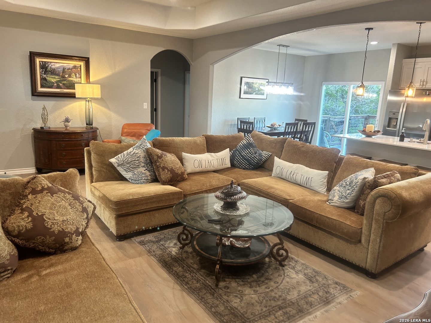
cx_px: 216
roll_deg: -1.6
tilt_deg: -10.7
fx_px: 324
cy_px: 162
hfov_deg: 67.3
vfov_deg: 53.1
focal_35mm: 26
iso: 160
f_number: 1.5
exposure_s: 1/60
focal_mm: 5.7
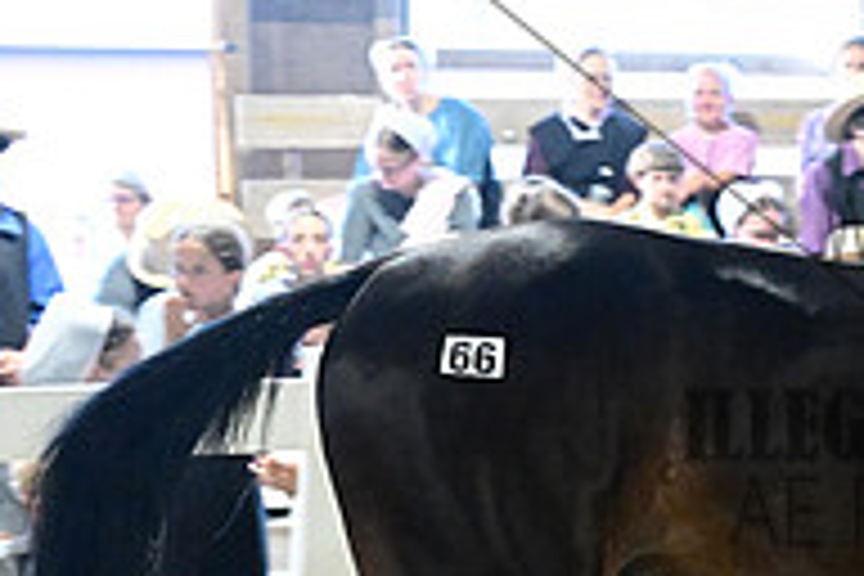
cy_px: 461
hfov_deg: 17.3
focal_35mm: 112
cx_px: 1076
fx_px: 2688
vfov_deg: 12.2
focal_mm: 37
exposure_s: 1/283
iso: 12800
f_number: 4
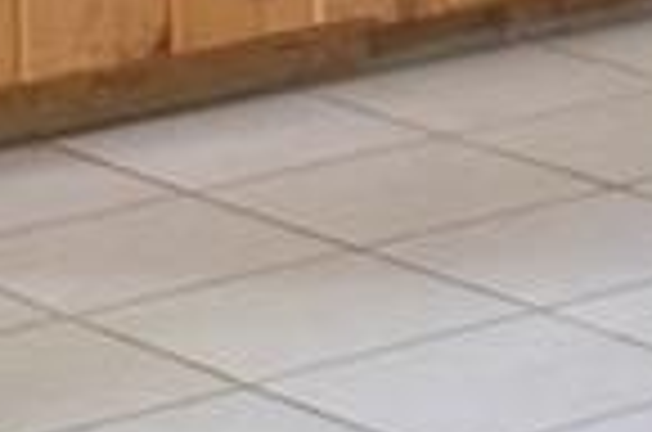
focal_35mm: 255
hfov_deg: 7.4
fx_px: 4608
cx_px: 1722
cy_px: -866
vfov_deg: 5.1
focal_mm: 24
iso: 200
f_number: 22
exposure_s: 2.5
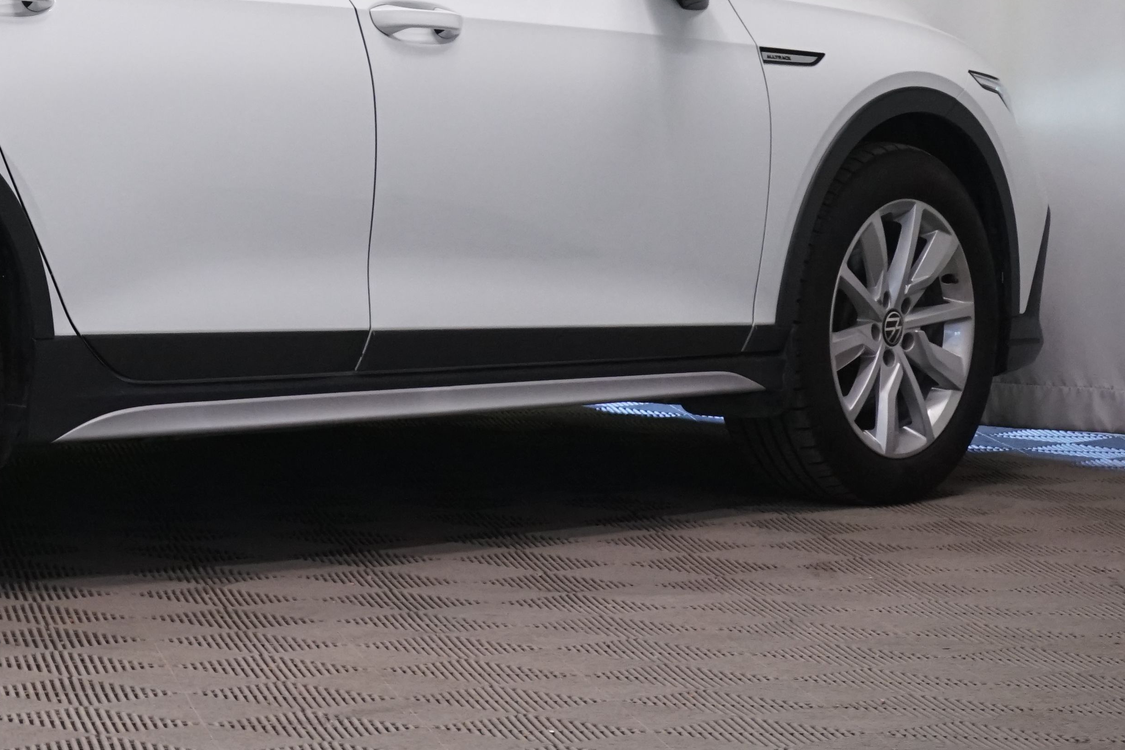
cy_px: -79
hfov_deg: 12.3
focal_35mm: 164
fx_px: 5125
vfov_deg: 8.3
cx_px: -141
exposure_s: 1/25
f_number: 10
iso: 2000
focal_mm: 67
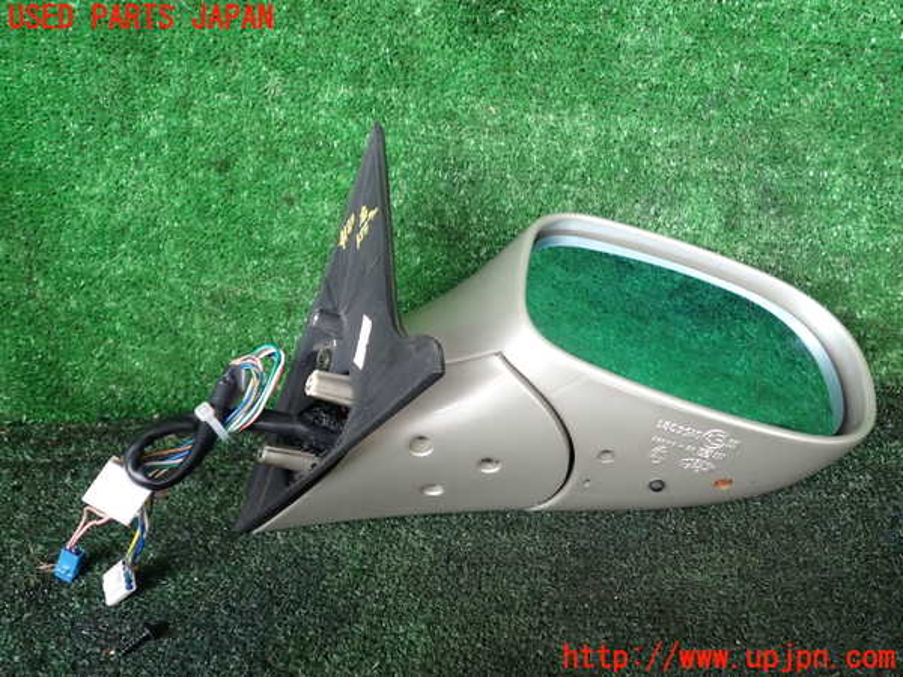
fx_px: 783
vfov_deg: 46.8
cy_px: 338
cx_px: 452
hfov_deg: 60.0
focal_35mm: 30
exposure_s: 1/60
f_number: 2.3
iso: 160
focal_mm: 5.4
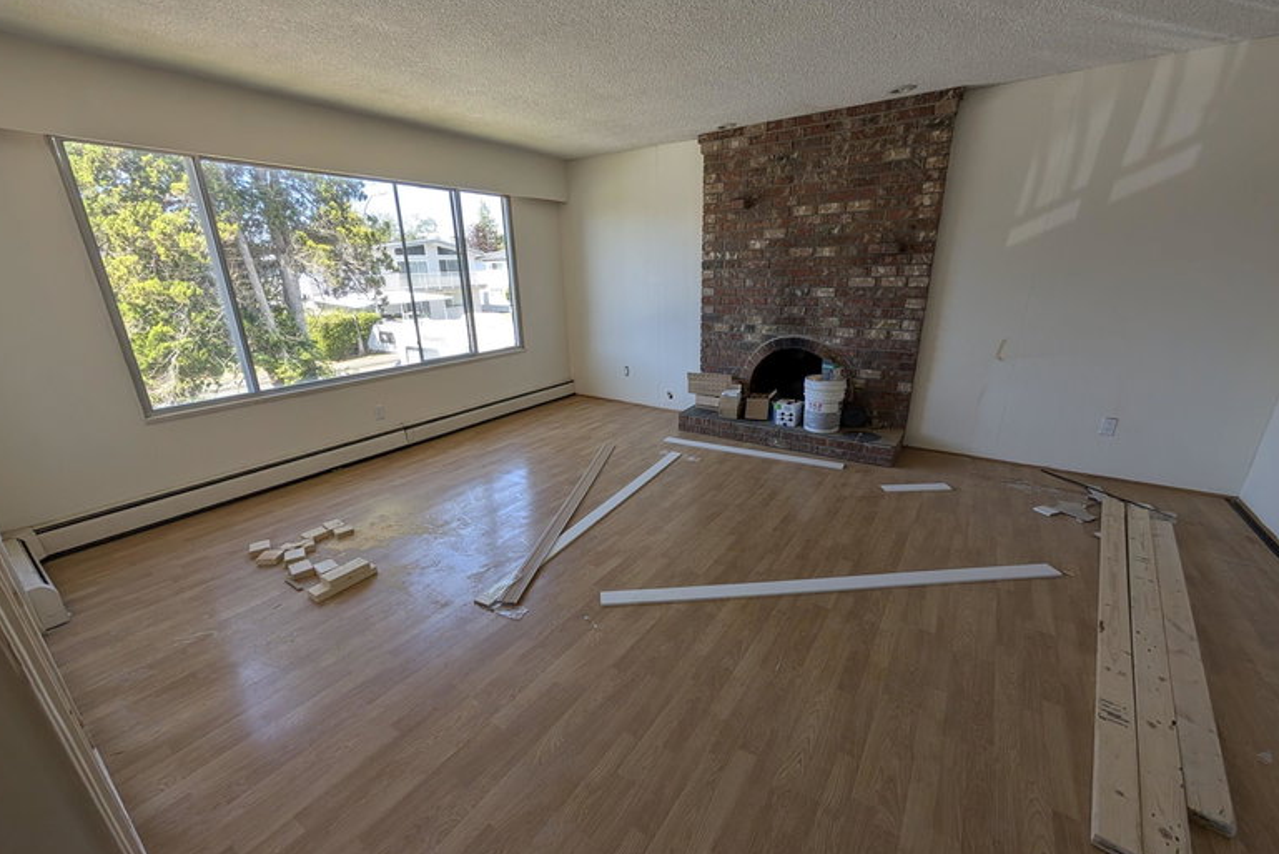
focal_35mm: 13
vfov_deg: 85.4
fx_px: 462
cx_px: 642
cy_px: 441
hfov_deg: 108.3
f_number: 1.7
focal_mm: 2.02
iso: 73
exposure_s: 1/527
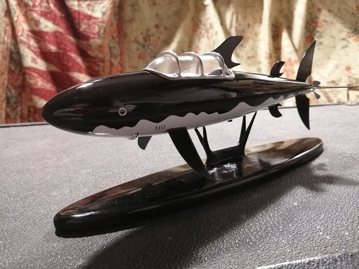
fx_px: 280
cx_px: 180
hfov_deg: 65.3
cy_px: 134
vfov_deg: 51.4
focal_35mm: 27
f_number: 1.8
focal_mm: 3.62
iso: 500
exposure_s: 1/25
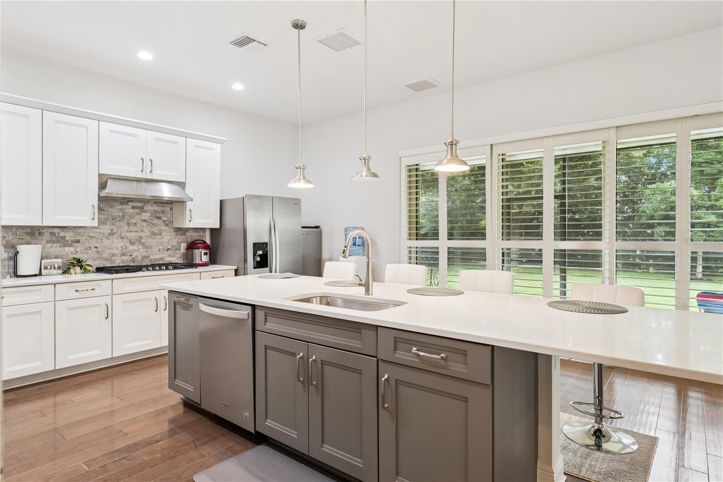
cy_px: 241
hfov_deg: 84.0
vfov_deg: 61.9
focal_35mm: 20
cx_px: 362
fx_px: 402
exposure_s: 1/50
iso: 400
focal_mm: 20
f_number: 9
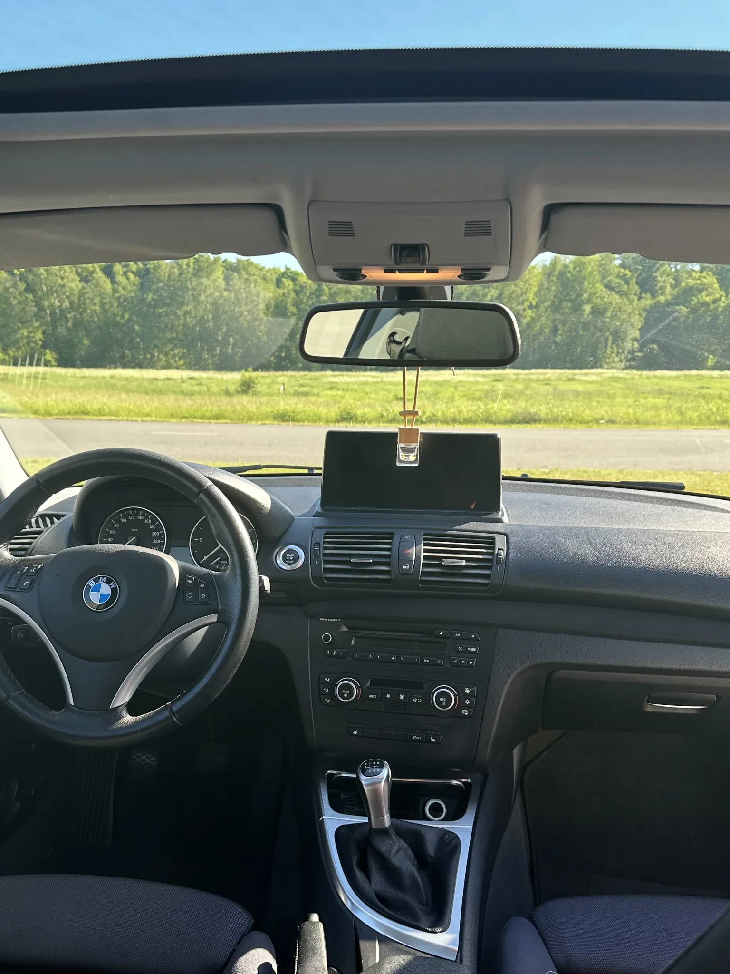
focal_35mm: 30
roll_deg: -1.6
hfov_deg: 46.7
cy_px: 545
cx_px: 333
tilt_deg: -12.1
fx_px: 844
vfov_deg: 59.8
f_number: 1.78
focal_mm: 6.86
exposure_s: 1/452
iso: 80
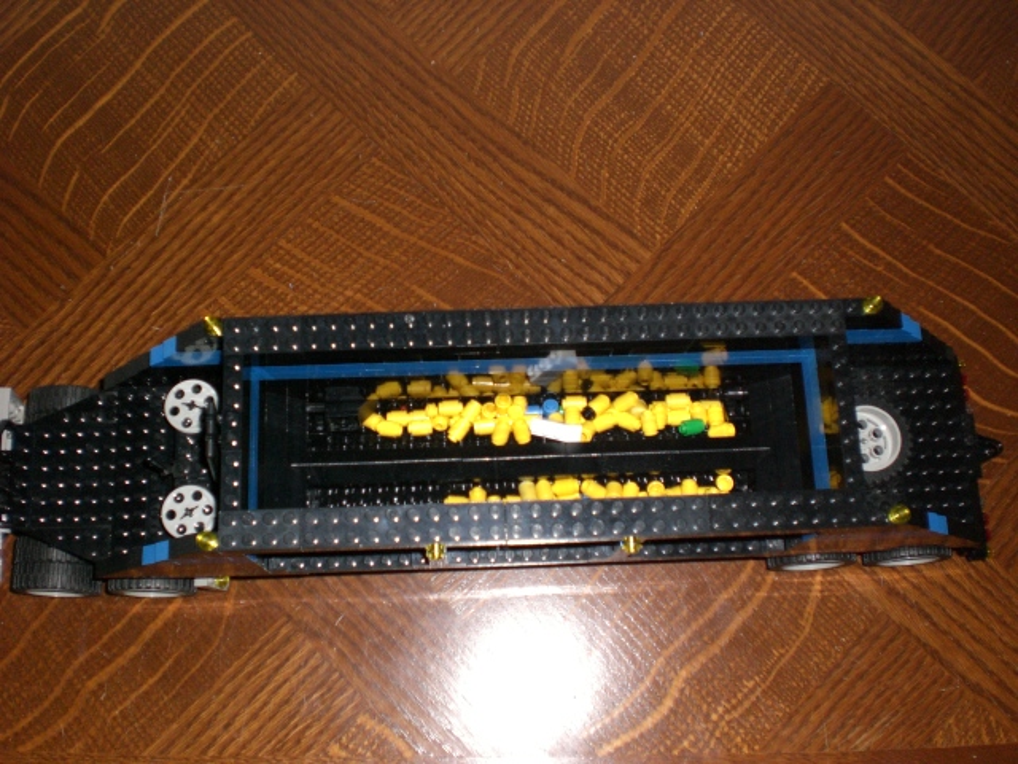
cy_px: 382
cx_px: 509
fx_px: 1118
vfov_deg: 37.7
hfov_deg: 49.0
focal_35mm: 38
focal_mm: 6.3
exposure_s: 1/60
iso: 200
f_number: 3.1
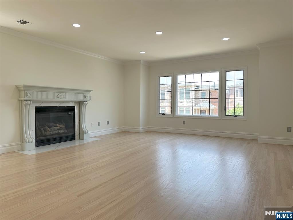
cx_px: 146
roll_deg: -0.3
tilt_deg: -0.9
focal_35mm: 24
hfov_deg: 71.6
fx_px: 203
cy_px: 110
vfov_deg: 56.8
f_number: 1.78
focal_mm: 6.86
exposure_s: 1/286
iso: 80
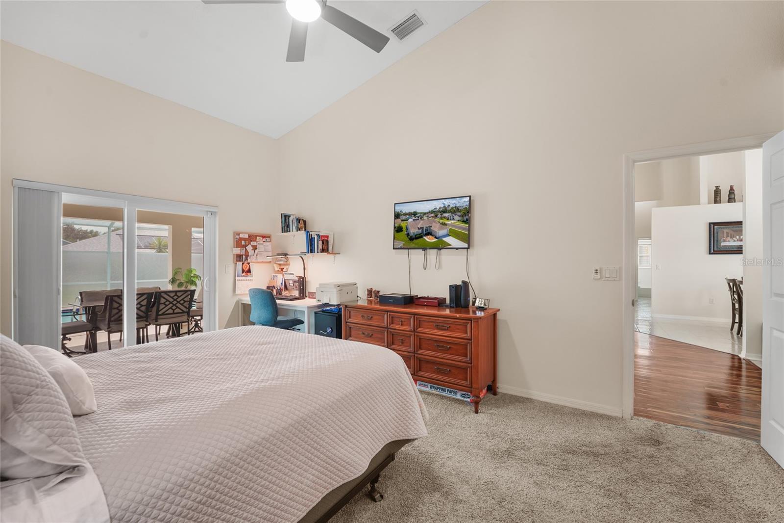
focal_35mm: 14
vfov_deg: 81.2
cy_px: 262
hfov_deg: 104.3
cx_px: 392
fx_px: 305
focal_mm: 14
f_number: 8
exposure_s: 1/80
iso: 200
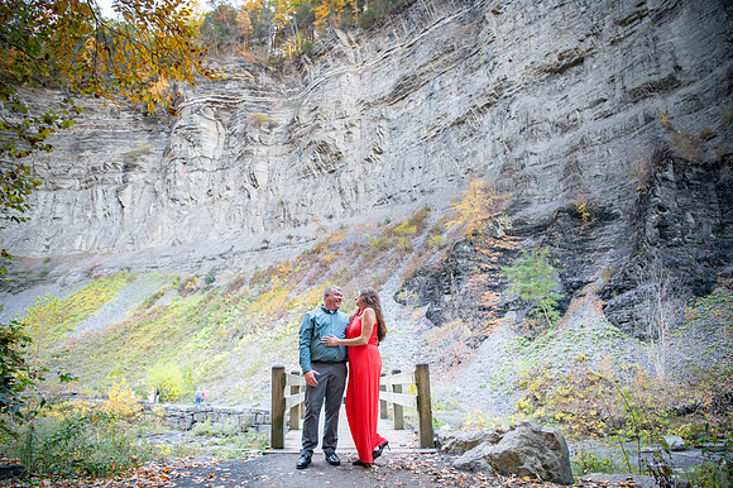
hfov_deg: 73.8
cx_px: 366
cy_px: 244
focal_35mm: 24
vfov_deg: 53.1
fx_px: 488
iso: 250
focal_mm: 24
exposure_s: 1/200
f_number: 2.8
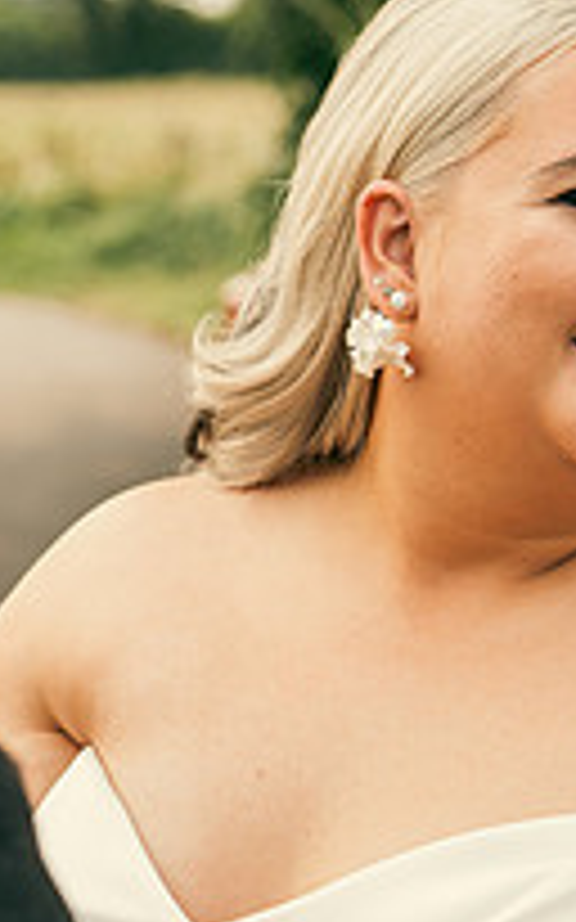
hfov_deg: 8.8
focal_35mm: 147
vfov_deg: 14.2
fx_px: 3695
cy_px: 470
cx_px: -81
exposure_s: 1/320
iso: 125
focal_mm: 51
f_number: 3.5
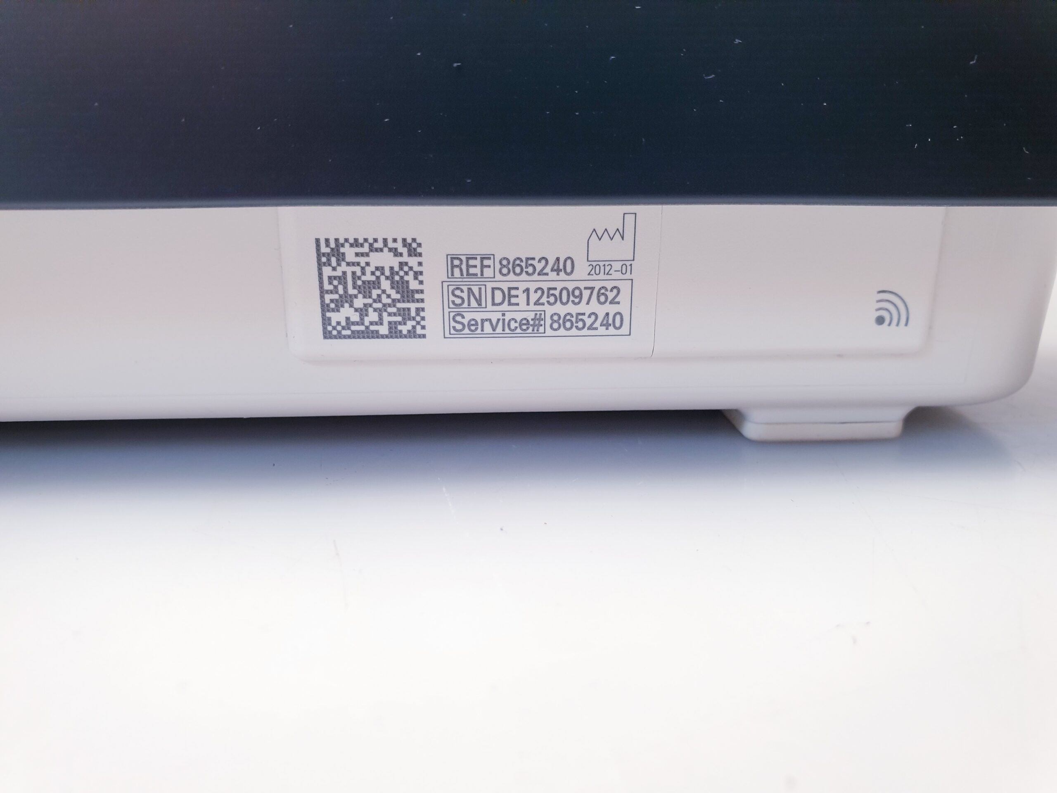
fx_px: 794
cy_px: 396
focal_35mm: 26
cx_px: 528
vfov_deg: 53.1
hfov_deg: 67.3
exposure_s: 1/50
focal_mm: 4.3
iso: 125
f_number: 2.4
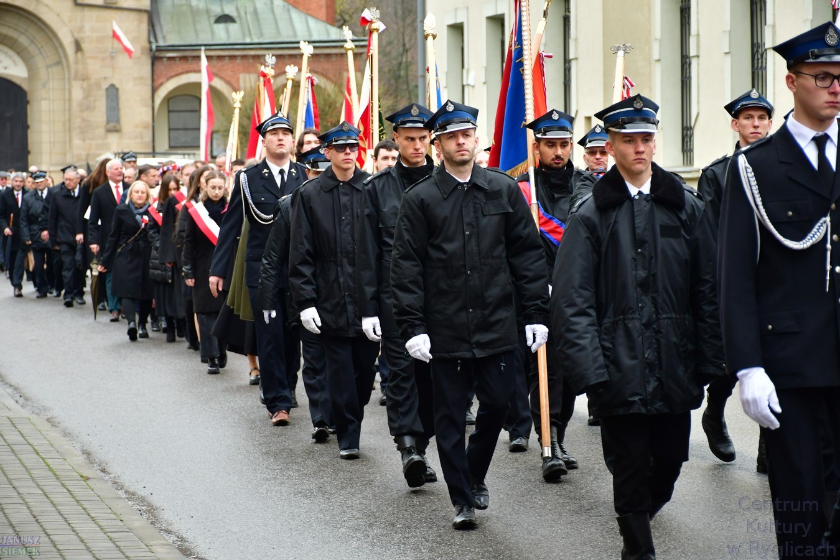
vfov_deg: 10.8
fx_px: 2963
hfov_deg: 16.1
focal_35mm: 127
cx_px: 420
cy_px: 280
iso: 800
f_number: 5.3
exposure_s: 1/200
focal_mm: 85
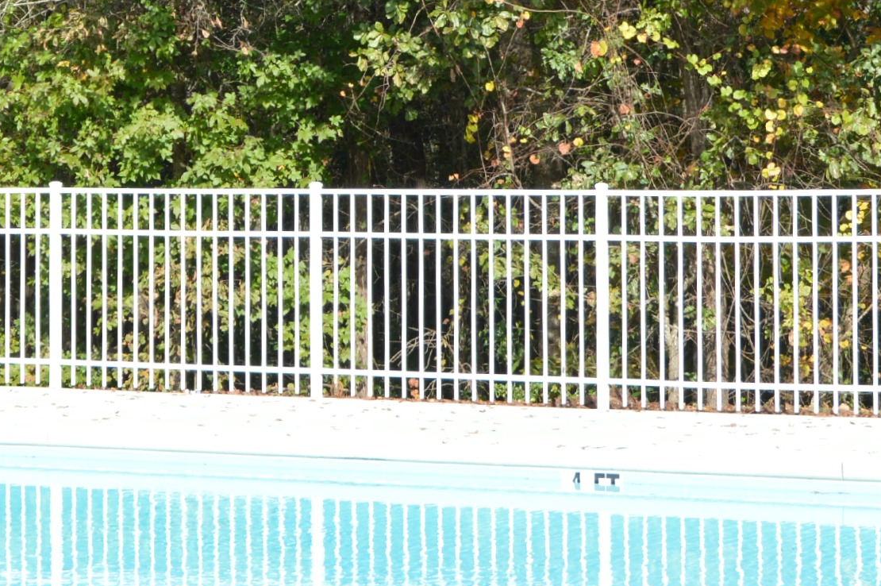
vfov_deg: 11.1
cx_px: 267
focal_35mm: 123
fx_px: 3007
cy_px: 95
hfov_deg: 16.6
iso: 100
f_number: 6.3
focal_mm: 28
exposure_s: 1/160
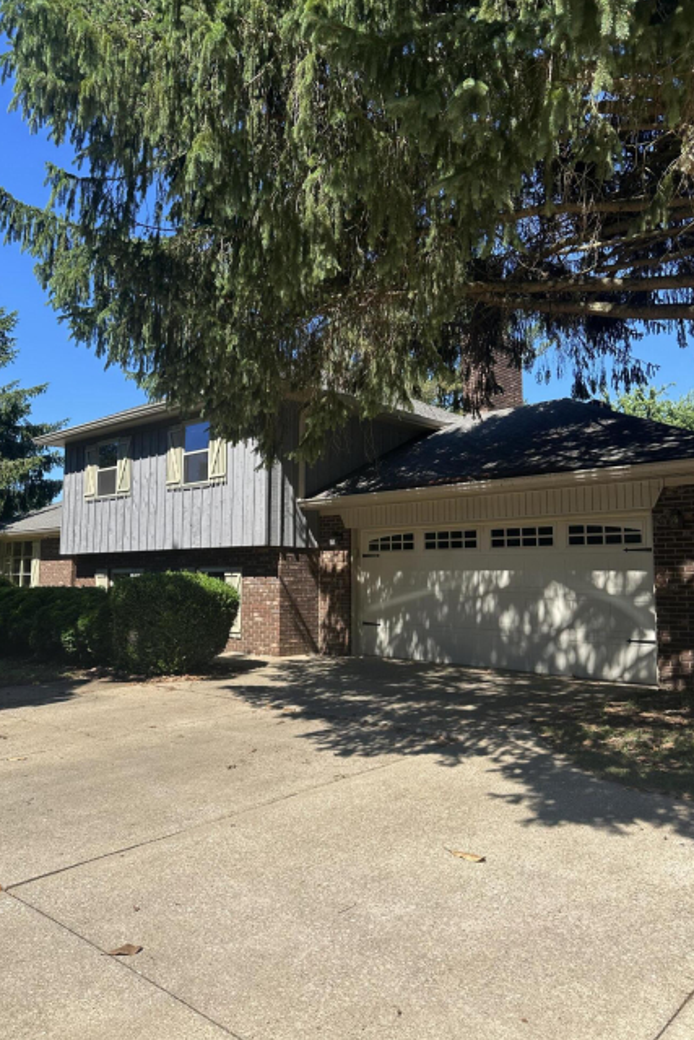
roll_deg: +0.8
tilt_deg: +11.7
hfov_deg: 49.5
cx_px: 306
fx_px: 751
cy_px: 501
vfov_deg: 69.4
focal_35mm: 26
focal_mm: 6.86
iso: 80
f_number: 1.78
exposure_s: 1/3155
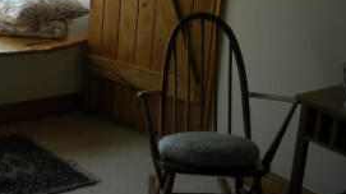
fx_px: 752
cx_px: -20
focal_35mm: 82
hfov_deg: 24.4
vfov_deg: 14.3
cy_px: -39
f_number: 2.8
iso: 64
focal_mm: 5.7
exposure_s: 1/184
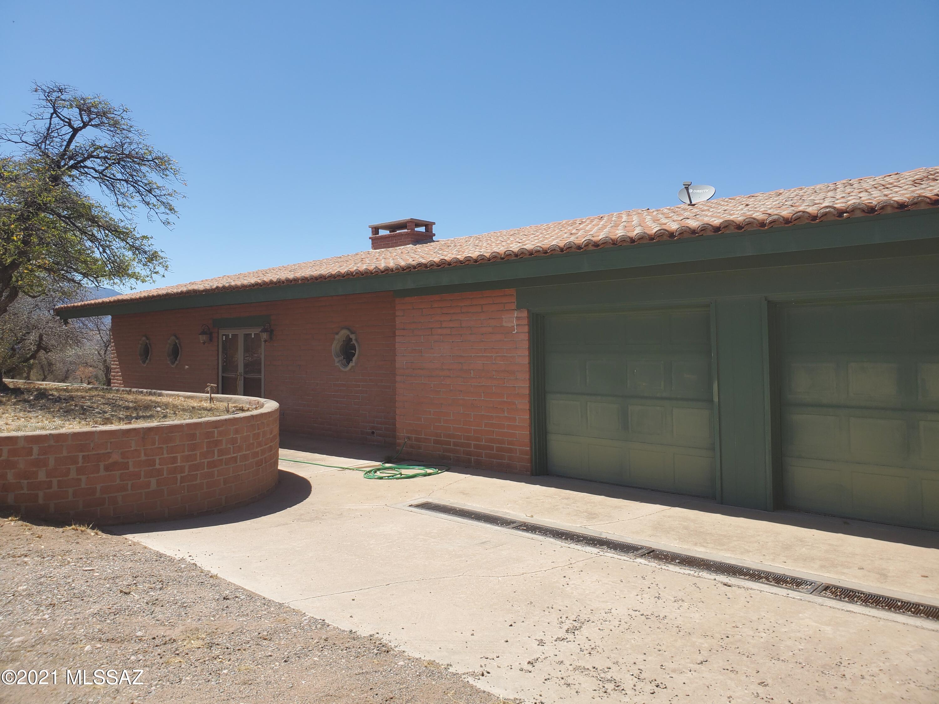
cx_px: 470
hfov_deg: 67.3
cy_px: 352
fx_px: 705
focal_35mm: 26
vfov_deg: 53.1
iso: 50
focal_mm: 4.3
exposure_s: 1/1423
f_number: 2.4
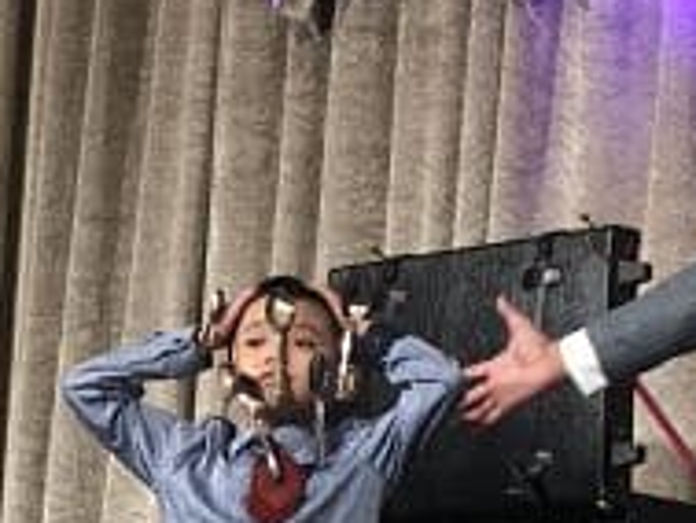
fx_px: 3541
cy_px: 331
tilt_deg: +13.0
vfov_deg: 8.4
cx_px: 1002
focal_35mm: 176
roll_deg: -2.4
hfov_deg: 10.9
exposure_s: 1/40
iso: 100
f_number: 2.4
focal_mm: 6
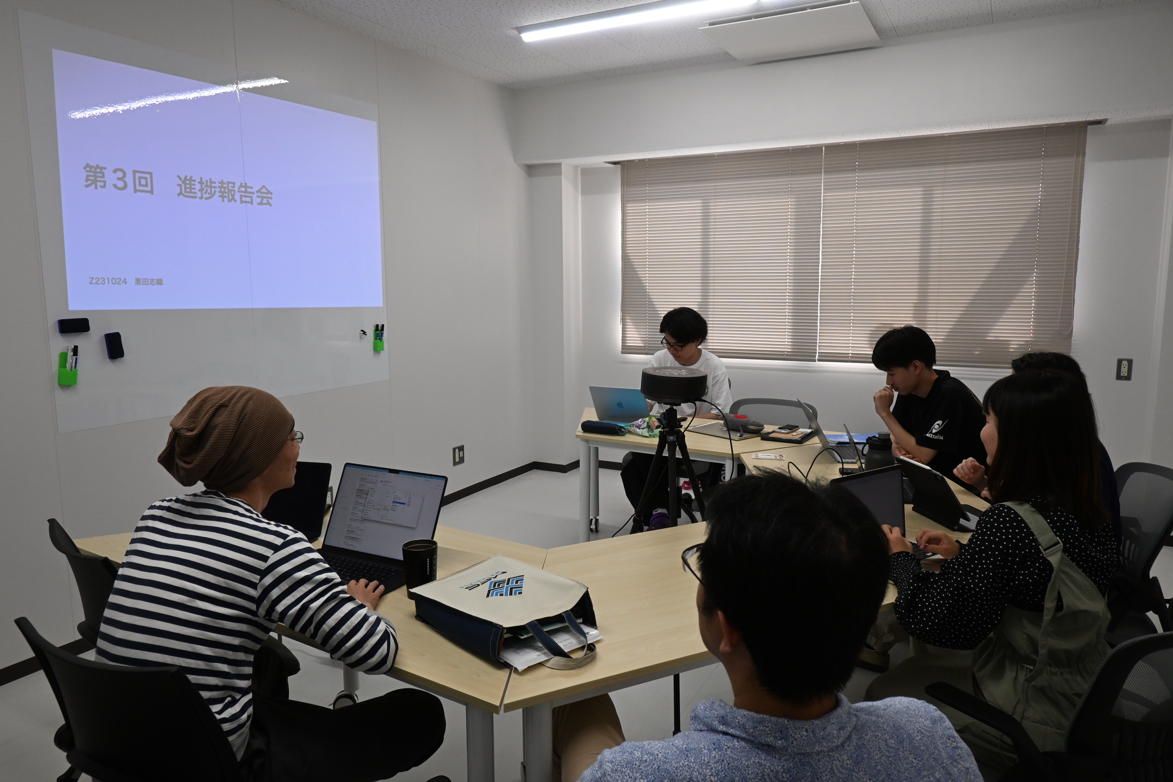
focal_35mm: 24
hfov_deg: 73.7
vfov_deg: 53.1
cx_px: 586
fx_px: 782
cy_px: 391
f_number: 6.3
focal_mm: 16
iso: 800
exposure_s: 1/160
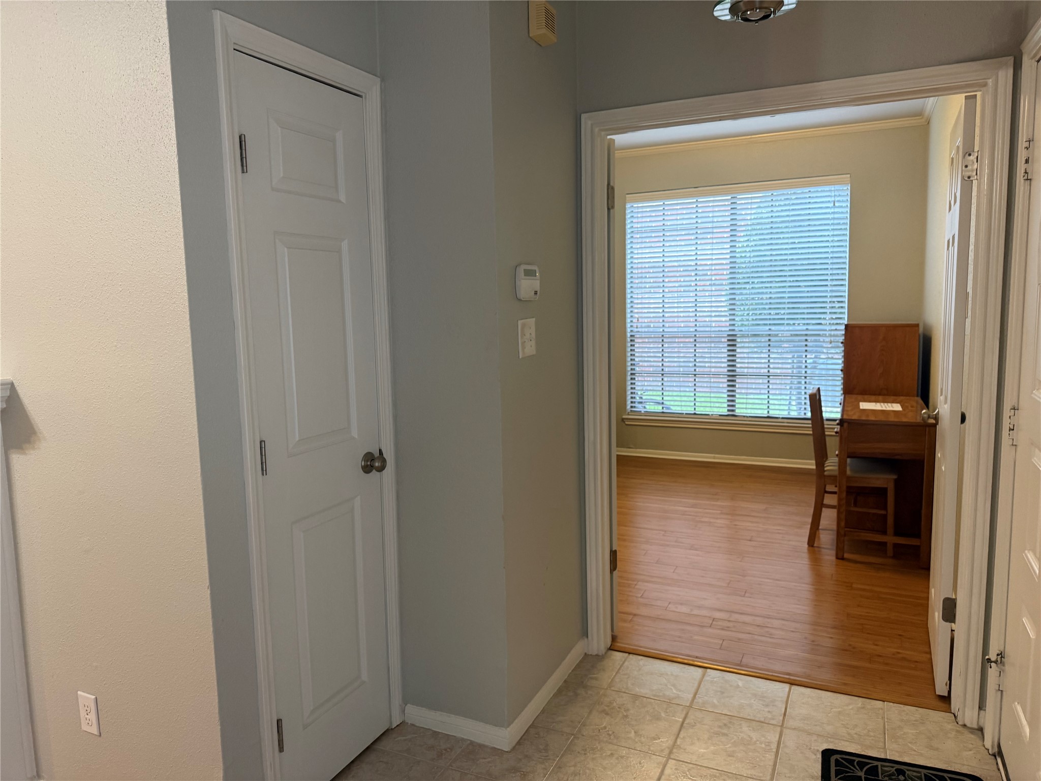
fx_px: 722
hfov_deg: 71.6
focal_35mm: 24
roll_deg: +0.8
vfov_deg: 56.8
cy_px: 390
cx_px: 520
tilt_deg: -6.0
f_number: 1.78
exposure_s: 1/60
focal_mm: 6.76
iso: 250
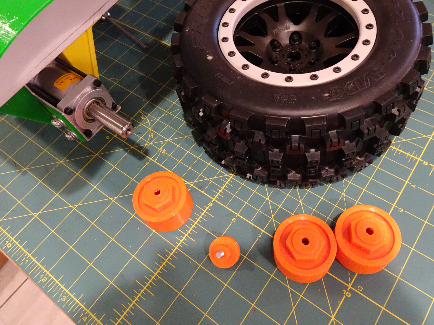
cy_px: 151
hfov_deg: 63.4
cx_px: 231
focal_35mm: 28
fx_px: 351
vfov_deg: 49.7
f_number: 3.5
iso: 800
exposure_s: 1/30
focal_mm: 4.1
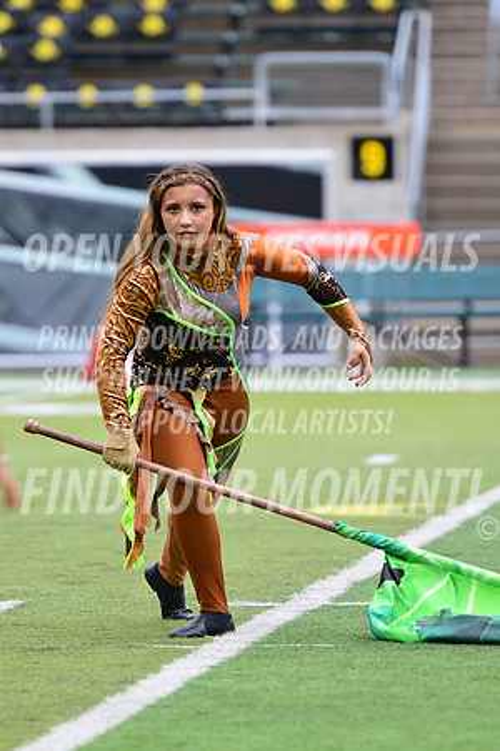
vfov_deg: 7.9
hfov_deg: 5.3
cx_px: 250
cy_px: 376
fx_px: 5416
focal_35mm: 260
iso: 640
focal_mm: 260
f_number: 4.5
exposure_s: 1/400
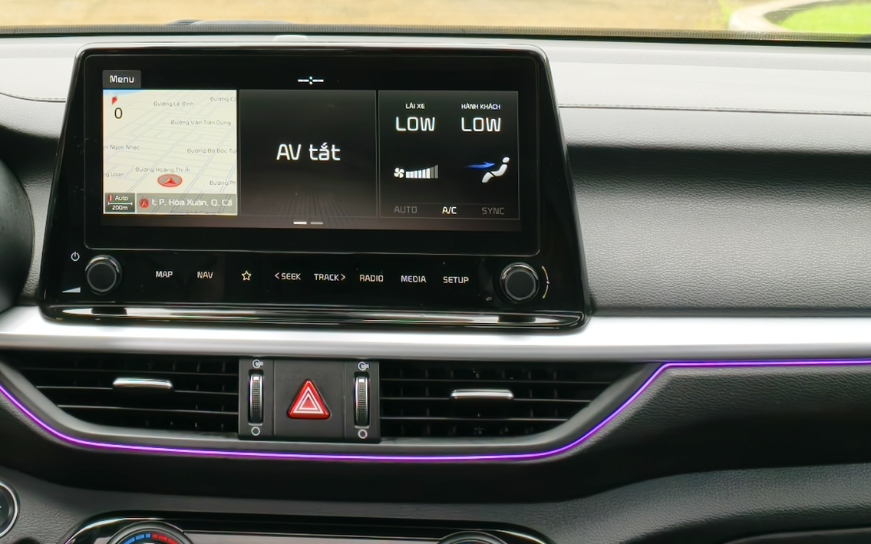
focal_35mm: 88
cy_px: -106
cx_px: 150
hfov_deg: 23.2
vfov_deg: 14.4
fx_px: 2089
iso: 72
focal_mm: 6.54
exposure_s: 1/149
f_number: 1.57
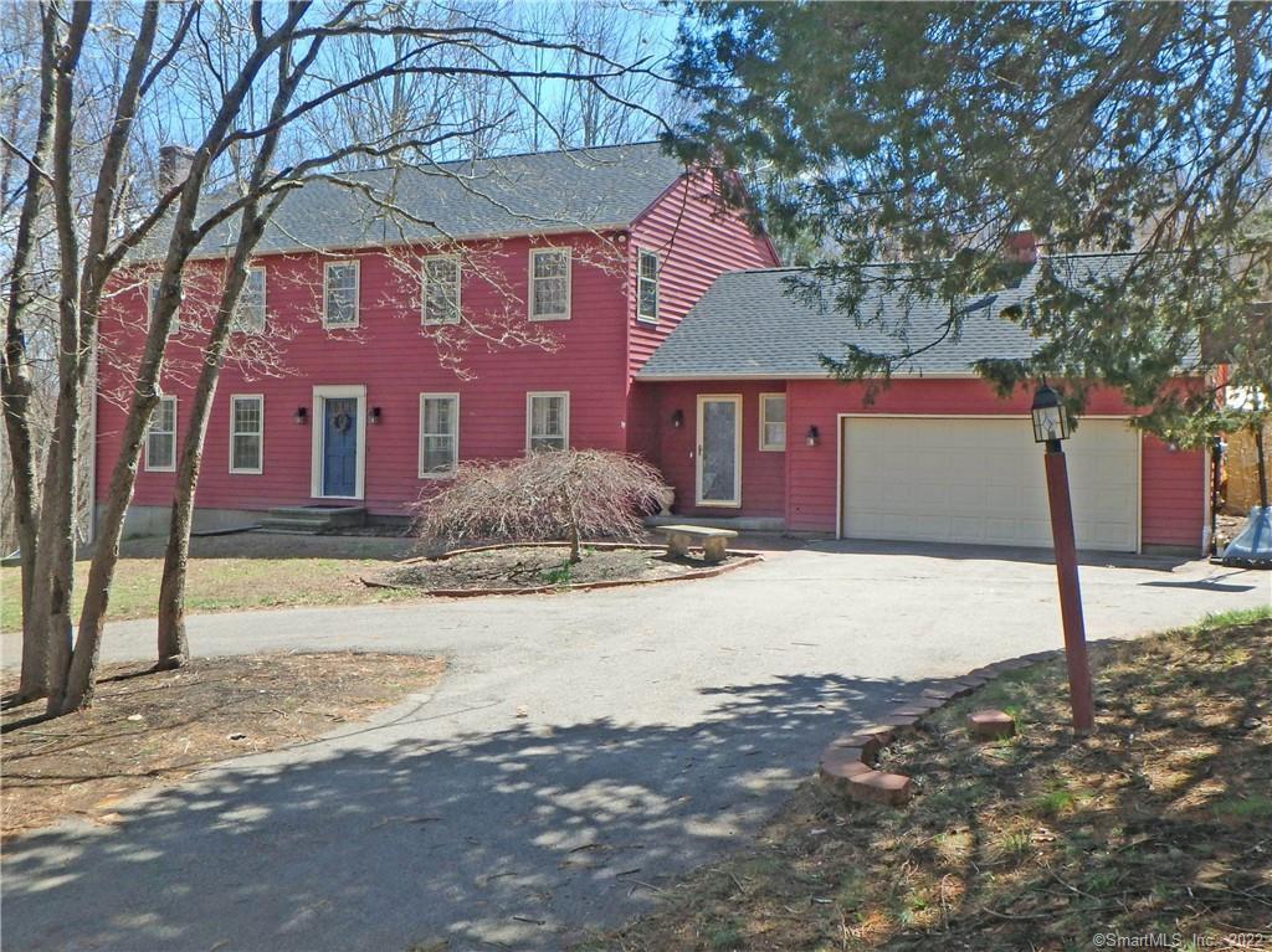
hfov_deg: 54.0
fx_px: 1249
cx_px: 636
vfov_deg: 41.8
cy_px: 476
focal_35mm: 34
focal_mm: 6
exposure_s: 1/320
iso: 125
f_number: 4.9
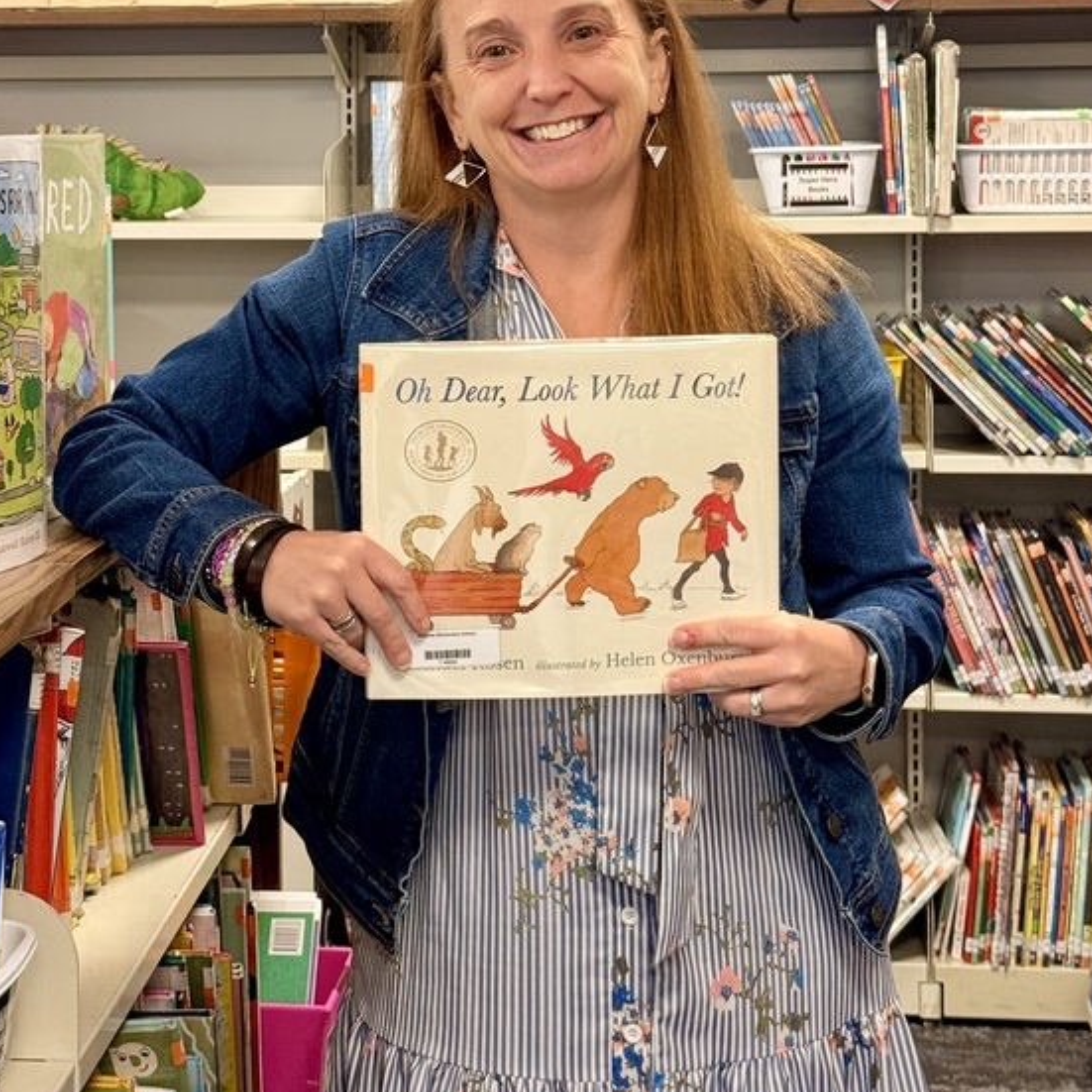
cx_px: 384
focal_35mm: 77
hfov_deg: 22.4
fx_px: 2748
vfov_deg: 22.2
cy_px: 242
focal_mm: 6.76
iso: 200
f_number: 1.78
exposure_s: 1/60
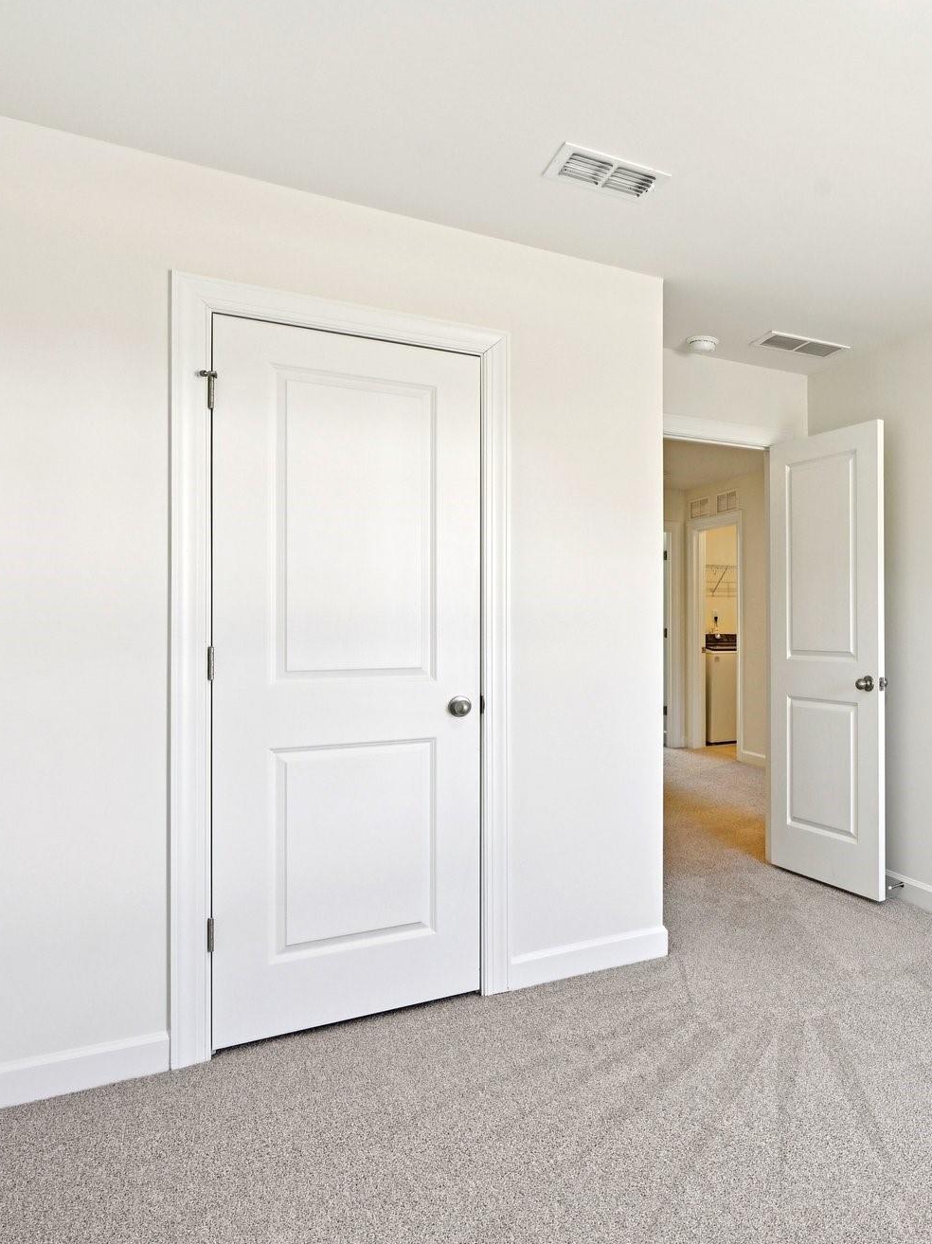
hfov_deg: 49.8
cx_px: 823
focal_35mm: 25
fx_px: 889
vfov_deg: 69.9
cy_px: 627
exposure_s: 1/15
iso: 160
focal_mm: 16.5
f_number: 8
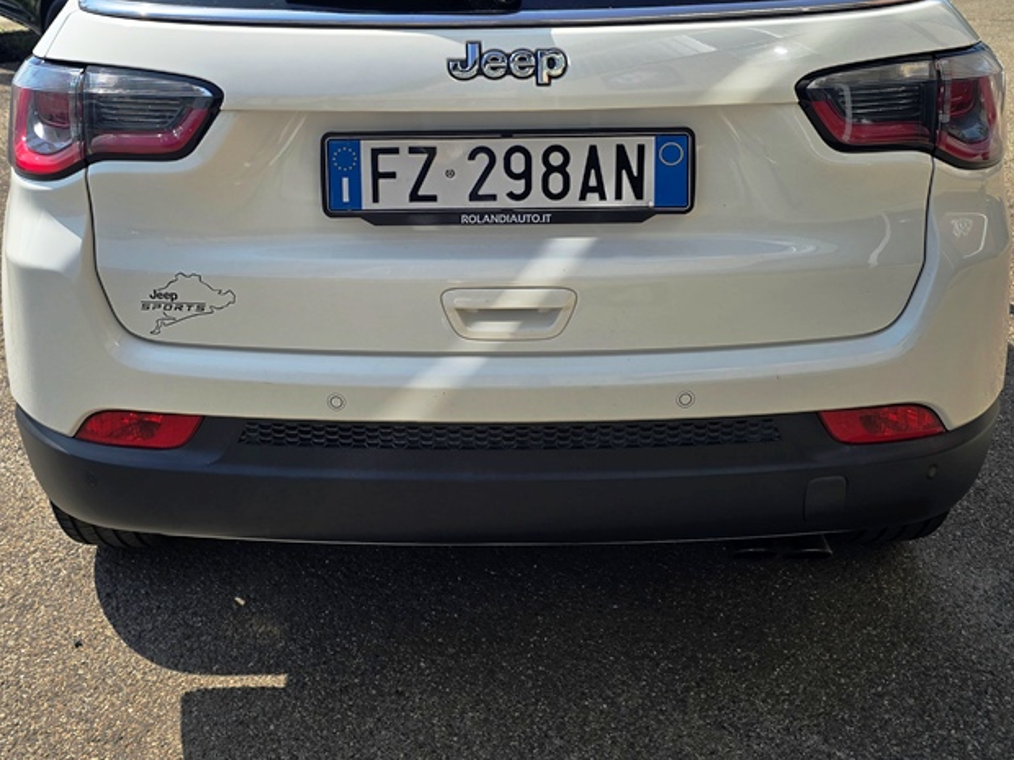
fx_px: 1113
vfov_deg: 36.9
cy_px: 196
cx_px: 438
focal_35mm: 38
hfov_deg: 48.8
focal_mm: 6.3
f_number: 1.7
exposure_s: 1/838
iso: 12
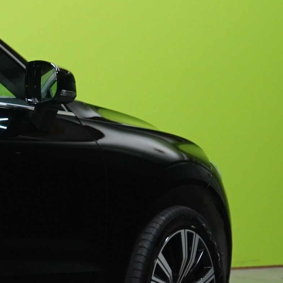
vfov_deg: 12.7
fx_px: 1267
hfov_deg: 11.1
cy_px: 187
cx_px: -354
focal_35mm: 137
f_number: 5.6
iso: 800
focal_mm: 32
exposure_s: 1/20
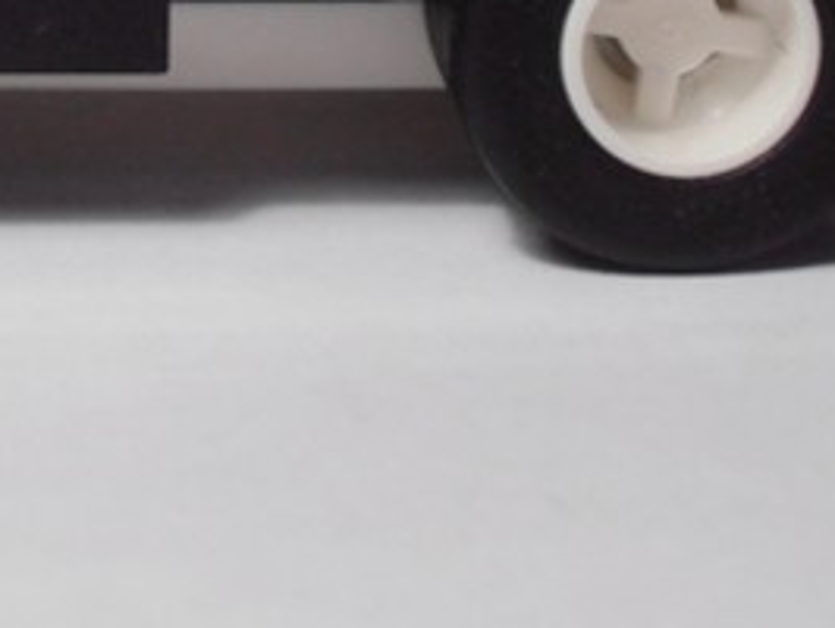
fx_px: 3018
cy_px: -372
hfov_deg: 15.6
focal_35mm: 125
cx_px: 72
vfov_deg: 11.3
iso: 80
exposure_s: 1/60
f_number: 3.9
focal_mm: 6.61
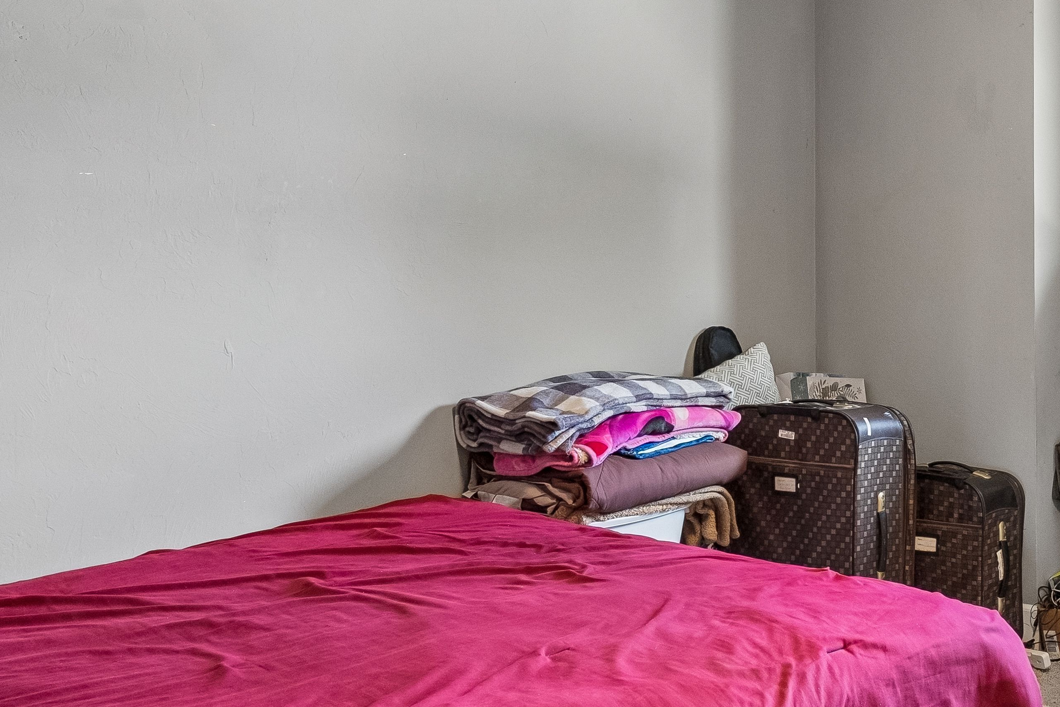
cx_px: 977
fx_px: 1296
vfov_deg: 30.3
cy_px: 237
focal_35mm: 44
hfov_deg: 40.7
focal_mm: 16
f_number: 8
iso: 800
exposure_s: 1/40
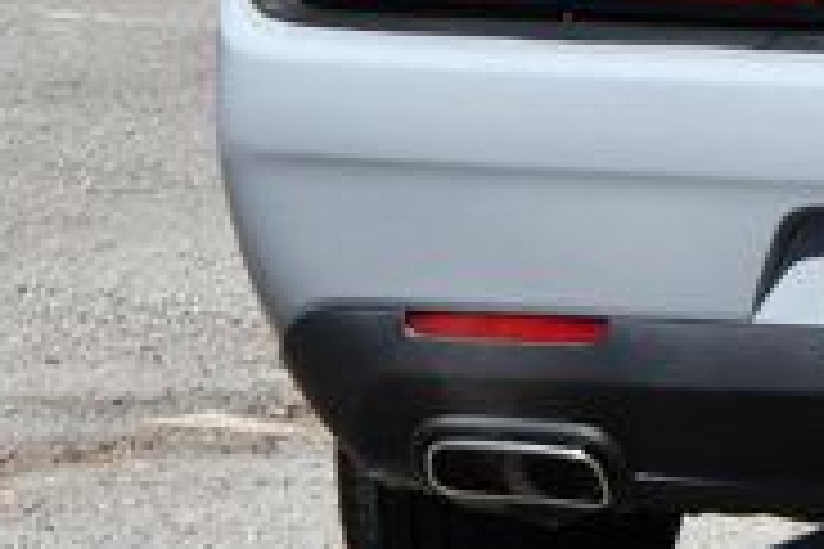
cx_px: 1315
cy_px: -83
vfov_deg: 2.9
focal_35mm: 473
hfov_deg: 4.3
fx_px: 10826
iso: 100
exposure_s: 1/250
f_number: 8
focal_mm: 90
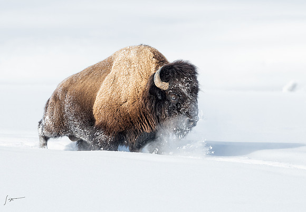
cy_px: 93
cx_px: 171
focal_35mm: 619
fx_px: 5330
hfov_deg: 3.3
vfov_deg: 2.3
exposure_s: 1/640
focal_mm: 500
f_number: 8
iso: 220
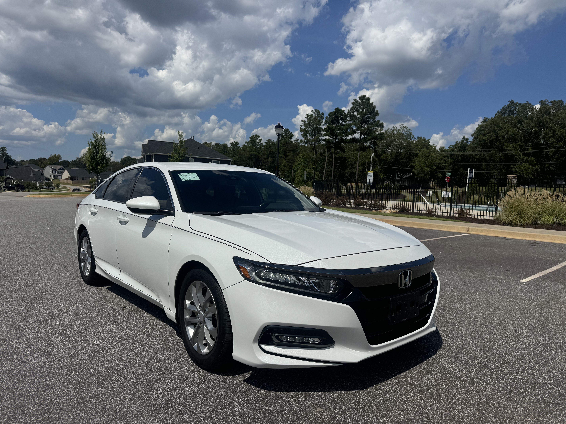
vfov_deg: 56.8
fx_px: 392
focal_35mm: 24
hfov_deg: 71.6
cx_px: 283
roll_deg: -4.8
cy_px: 212
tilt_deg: -3.2
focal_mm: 6.76
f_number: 1.78
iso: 100
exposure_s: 1/15152
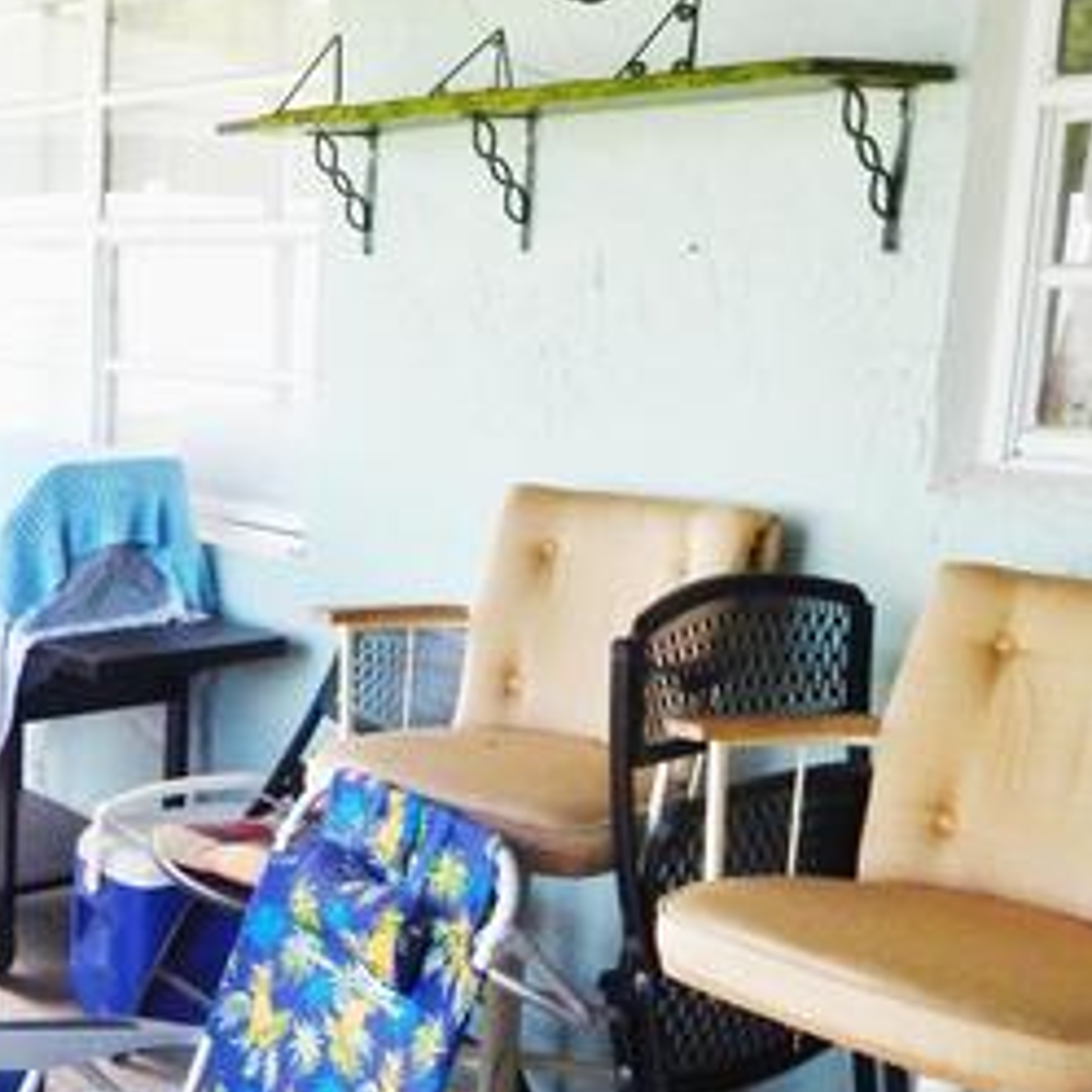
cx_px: -127
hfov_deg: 30.3
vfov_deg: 34.0
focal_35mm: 50
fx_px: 1785
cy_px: 614
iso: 125
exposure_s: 1/125
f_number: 3
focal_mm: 4
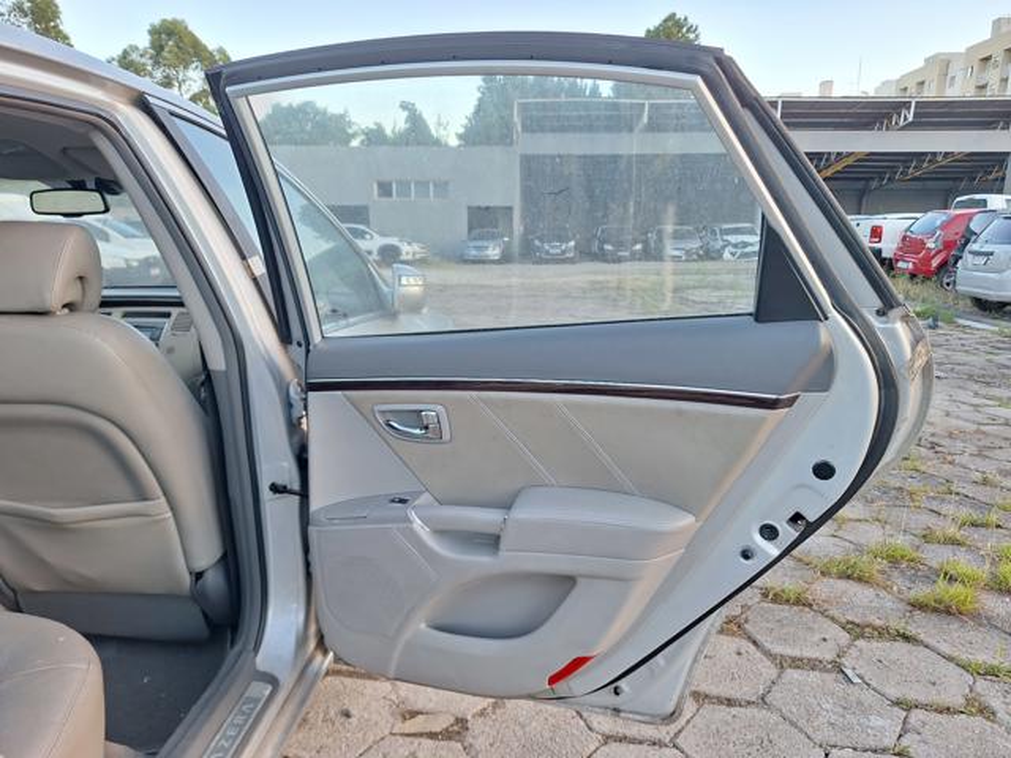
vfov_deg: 58.9
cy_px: 379
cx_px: 506
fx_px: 672
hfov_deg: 73.9
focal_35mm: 23
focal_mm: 5.54
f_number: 1.8
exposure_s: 1/120
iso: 50
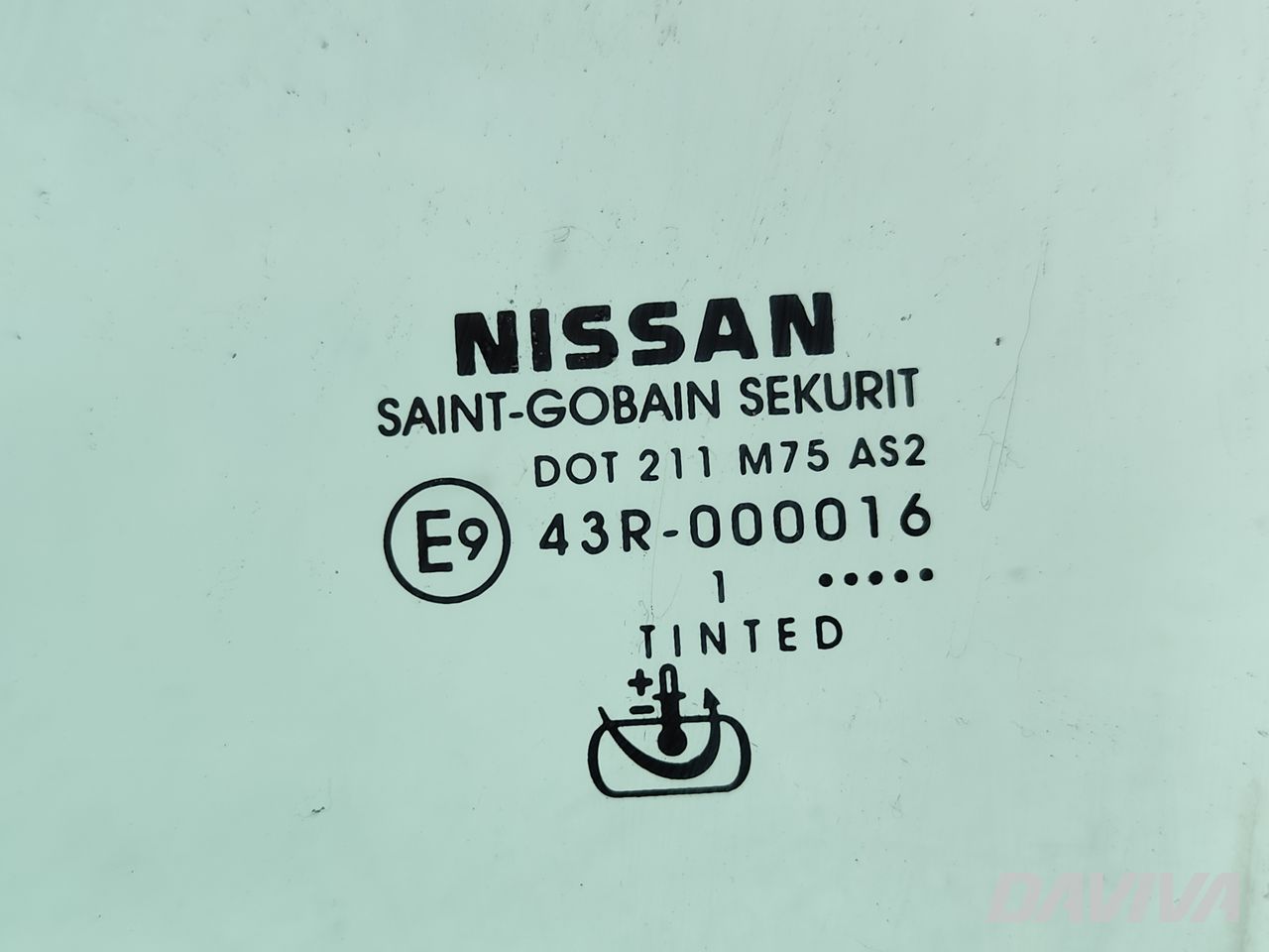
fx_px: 1430
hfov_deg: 47.9
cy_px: 476
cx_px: 634
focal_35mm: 39
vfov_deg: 36.8
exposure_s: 1/80
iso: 50
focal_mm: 6.19
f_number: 1.65
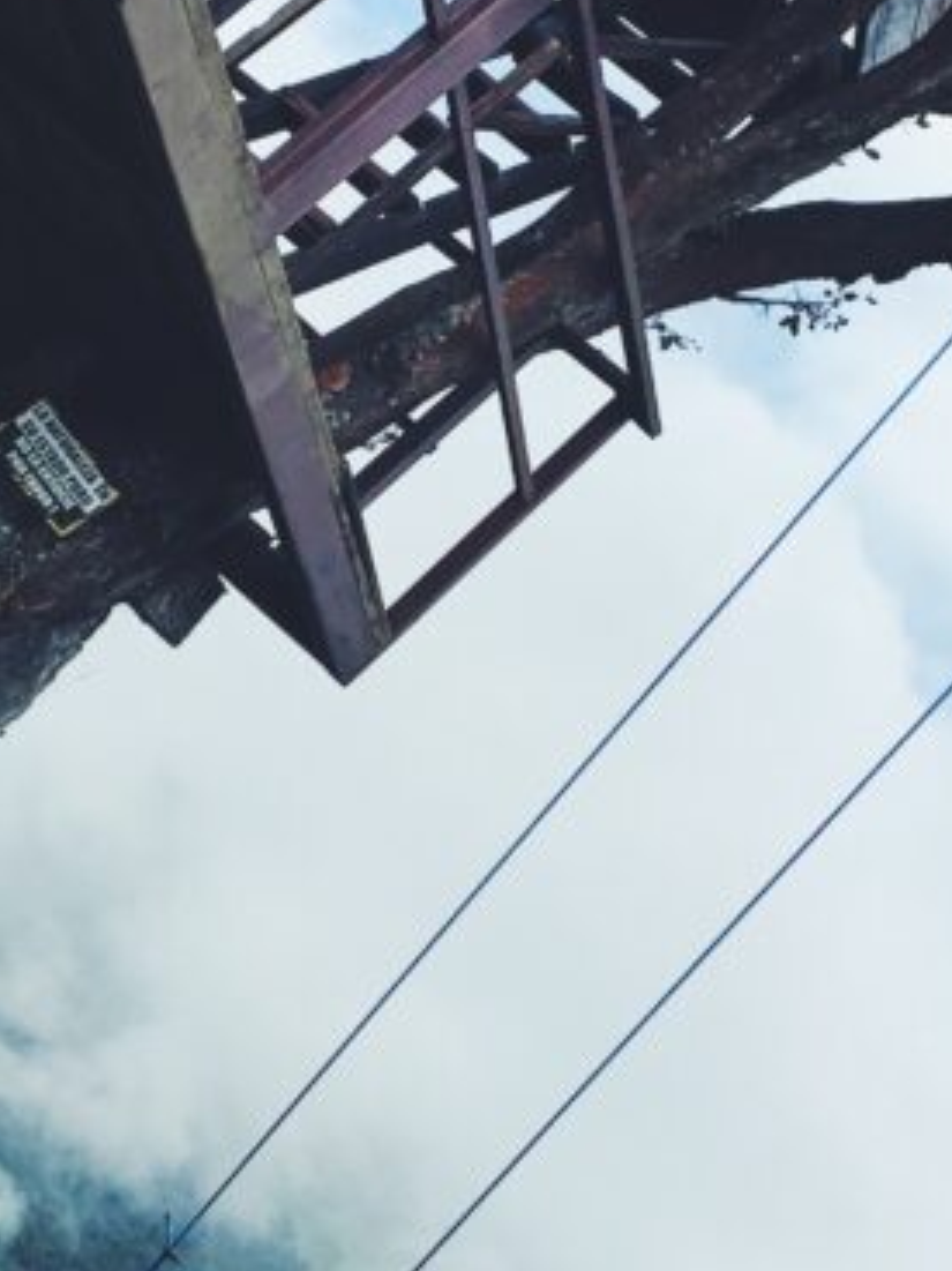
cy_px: 443
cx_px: 495
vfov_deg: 24.0
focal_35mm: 81
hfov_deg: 18.2
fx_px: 2972
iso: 25
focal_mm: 4.15
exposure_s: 1/1040
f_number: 2.2
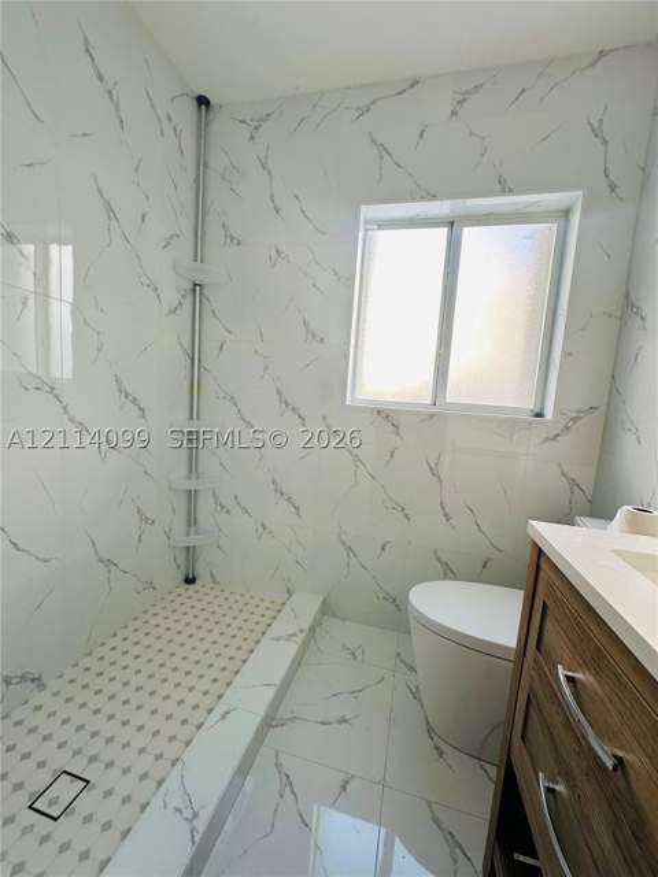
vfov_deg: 102.1
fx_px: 355
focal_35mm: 14
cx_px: 329
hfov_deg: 85.7
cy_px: 438
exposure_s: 1/99
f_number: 2.2
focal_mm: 2.22
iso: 40
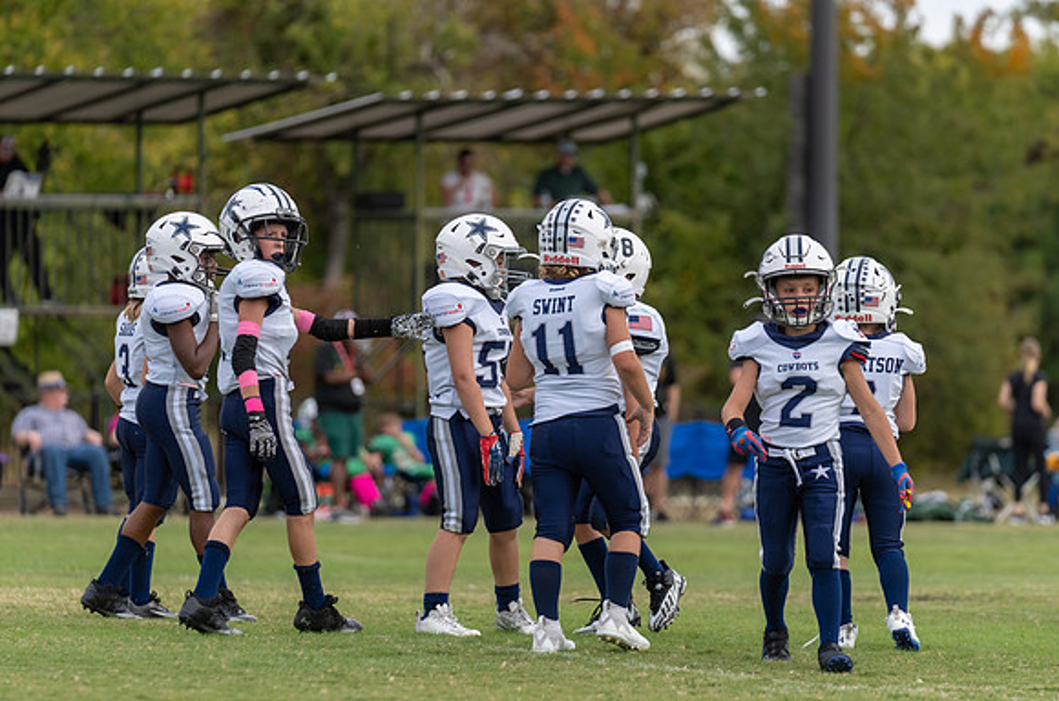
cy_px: 394
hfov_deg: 8.9
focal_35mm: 231
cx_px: 468
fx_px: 6786
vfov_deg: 5.9
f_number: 3.5
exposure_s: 1/1250
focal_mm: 200
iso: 200
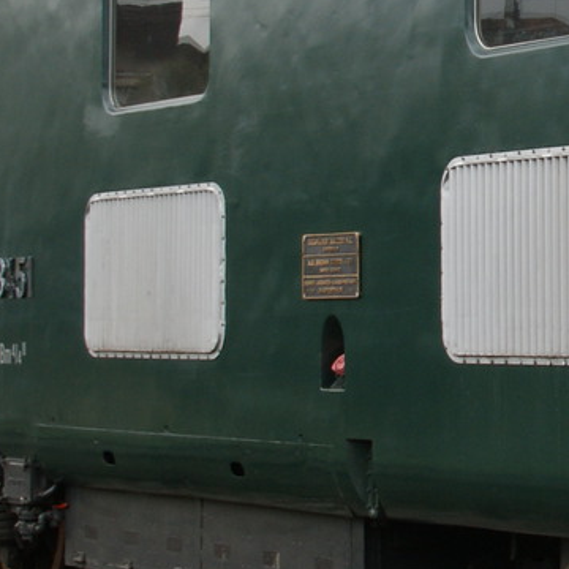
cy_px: 93
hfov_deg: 12.2
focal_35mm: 136
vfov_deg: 12.8
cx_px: 849
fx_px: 2529
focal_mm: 20
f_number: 6.3
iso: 100
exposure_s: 1/50
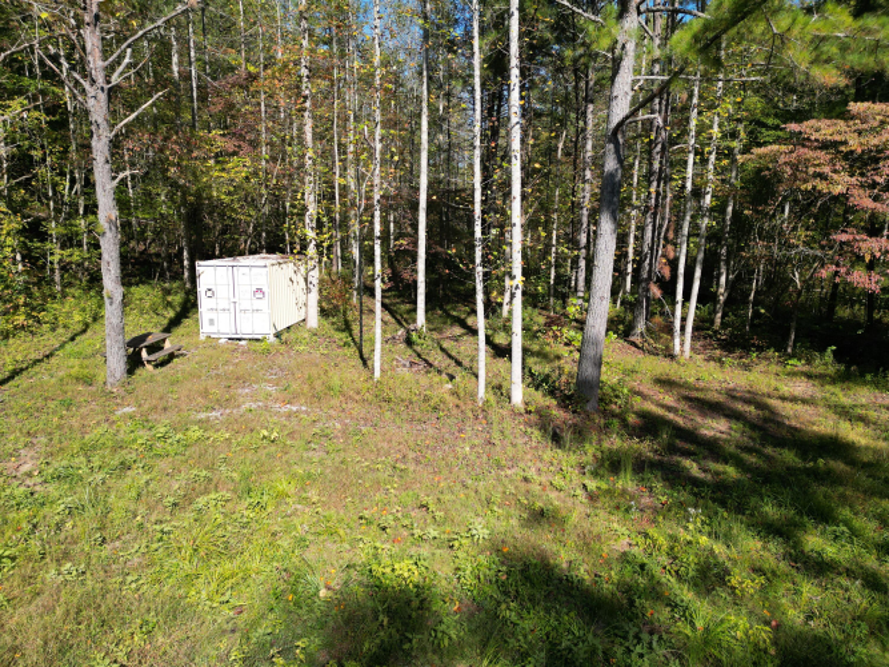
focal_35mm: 24
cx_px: 444
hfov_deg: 71.6
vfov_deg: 56.8
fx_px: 616
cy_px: 334
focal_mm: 6.72
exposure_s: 1/1600
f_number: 1.7
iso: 120
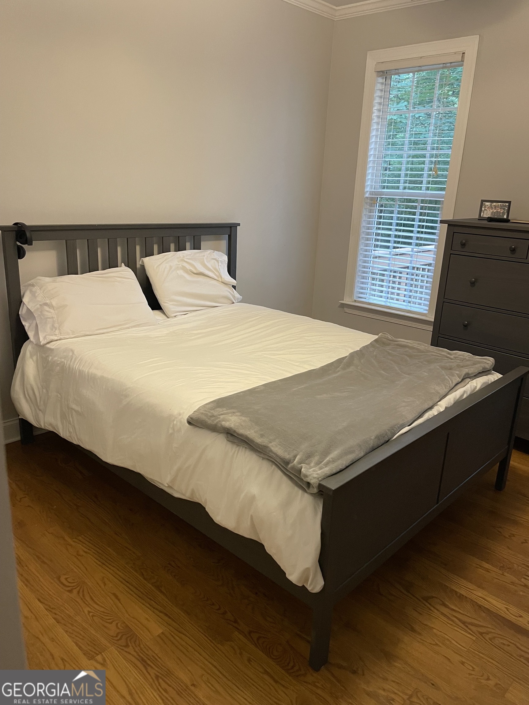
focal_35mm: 26
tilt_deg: -16.7
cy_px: 352
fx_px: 530
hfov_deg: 53.1
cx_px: 264
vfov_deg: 67.3
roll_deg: -2.9
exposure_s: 1/60
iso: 320
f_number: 1.6
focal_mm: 4.2
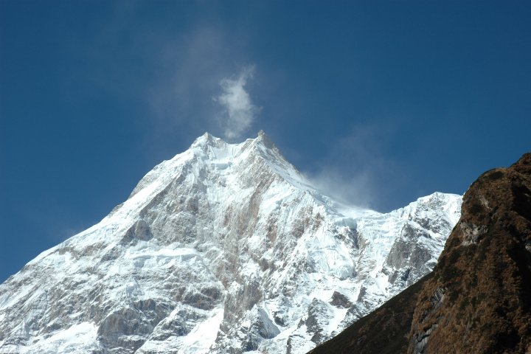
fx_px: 1062
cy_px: 177
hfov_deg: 28.1
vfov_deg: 18.9
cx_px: 266
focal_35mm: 72
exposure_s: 1/500
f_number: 11
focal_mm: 48
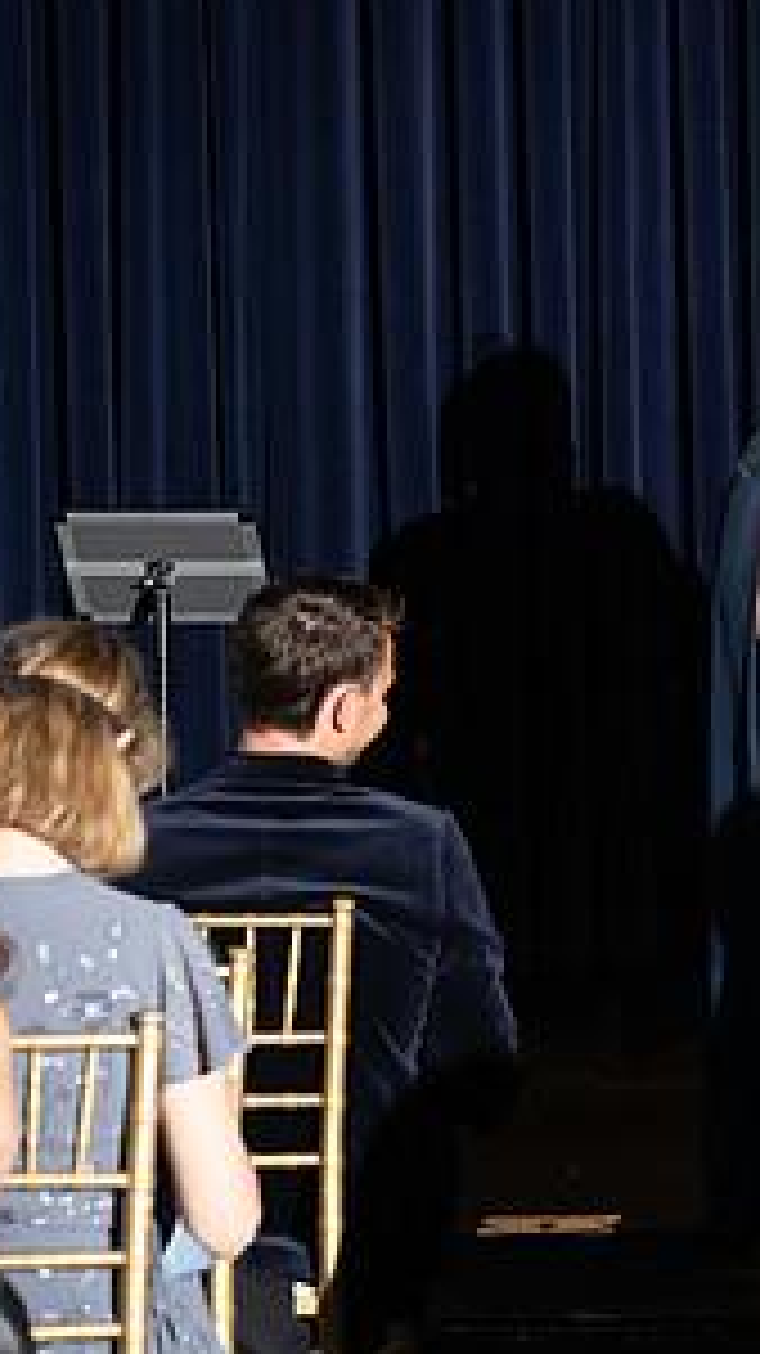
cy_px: 771
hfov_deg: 6.1
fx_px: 7104
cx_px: 953
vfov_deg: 10.9
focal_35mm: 198
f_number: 5
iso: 2500
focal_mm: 98
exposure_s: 1/200
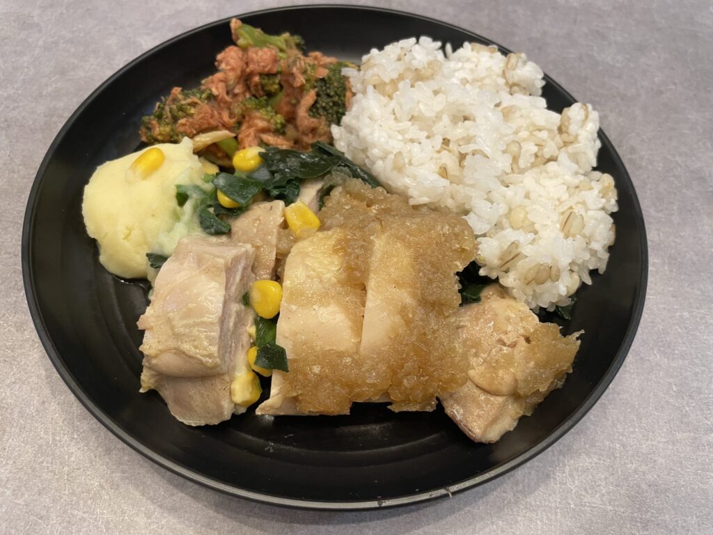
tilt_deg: -58.1
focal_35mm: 26
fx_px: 536
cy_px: 268
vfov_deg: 53.1
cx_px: 356
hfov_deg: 67.3
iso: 125
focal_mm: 4.2
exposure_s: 1/60
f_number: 1.6
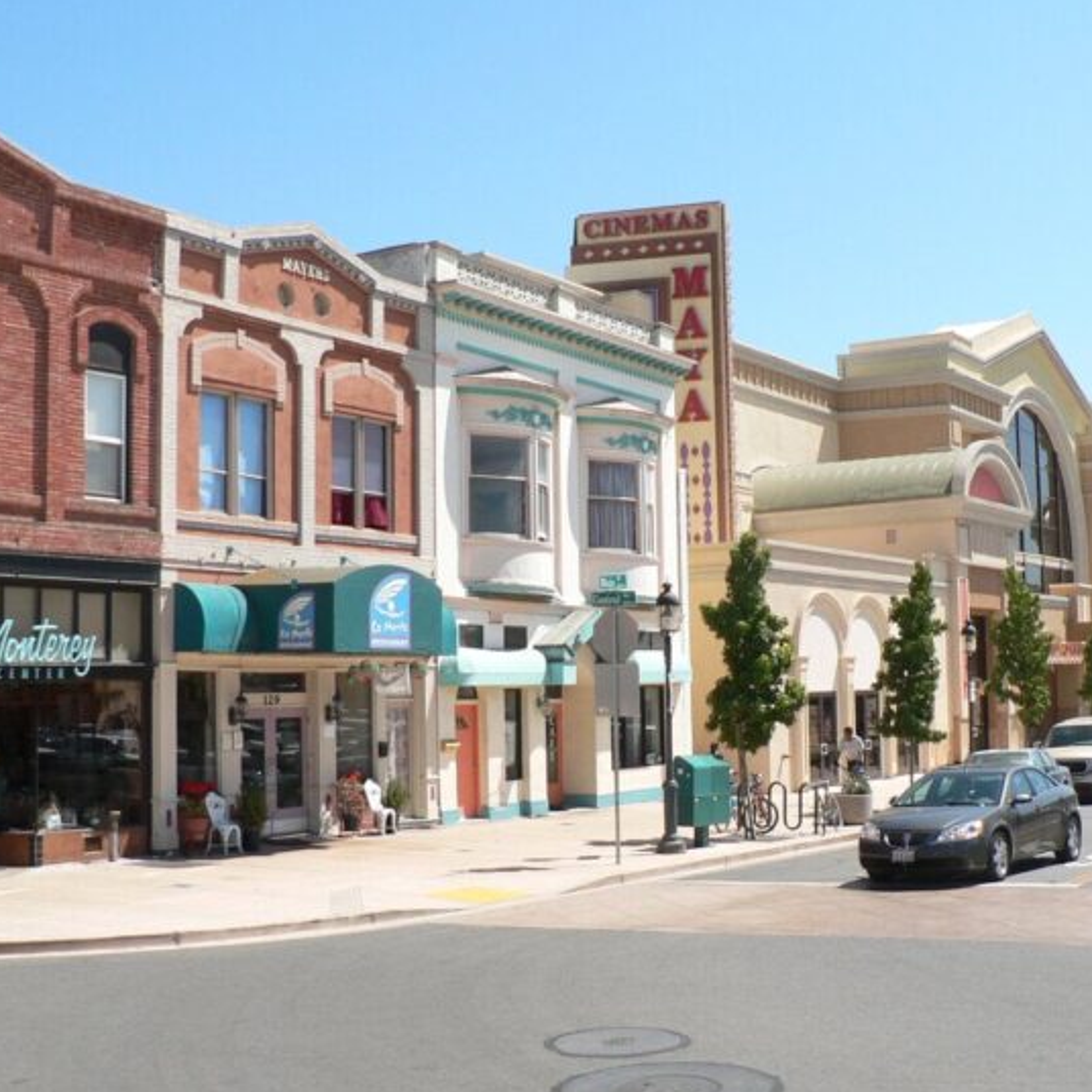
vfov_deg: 36.8
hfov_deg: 36.5
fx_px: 1642
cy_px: 518
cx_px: 714
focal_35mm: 46
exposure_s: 1/1000
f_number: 2.8
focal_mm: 6
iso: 80
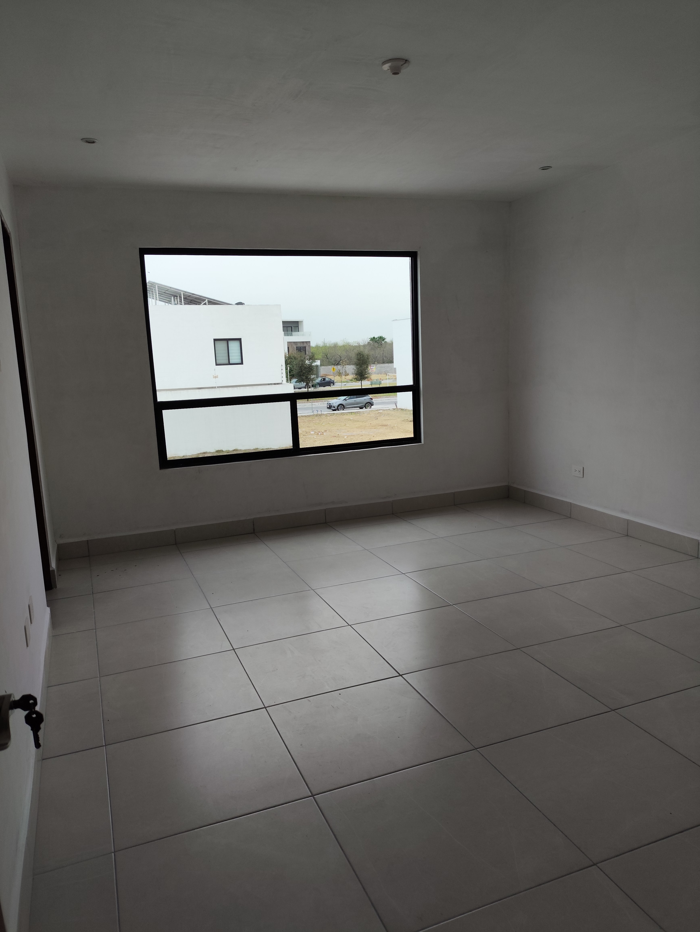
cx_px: 350
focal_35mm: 25
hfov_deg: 54.9
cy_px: 466
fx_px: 674
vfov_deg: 69.4
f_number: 1.79
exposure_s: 1/227
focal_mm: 4.71
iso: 50
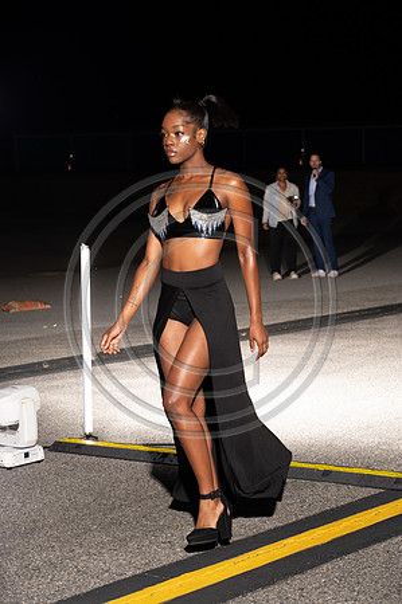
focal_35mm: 90
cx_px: 201
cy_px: 302
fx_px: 1511
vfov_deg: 22.6
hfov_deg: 15.2
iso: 1000
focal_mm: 90
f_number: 6.3
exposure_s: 1/200
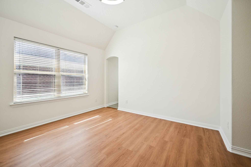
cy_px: 84
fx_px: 98
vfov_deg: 81.2
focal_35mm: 14
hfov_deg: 104.3
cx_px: 126
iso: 250
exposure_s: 1/125
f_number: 9
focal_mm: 14
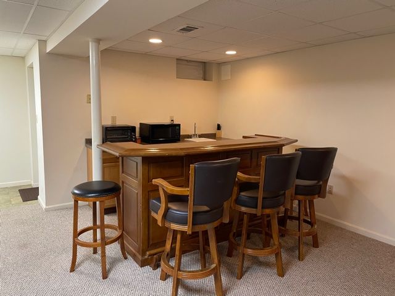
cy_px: 148
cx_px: 198
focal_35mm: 26
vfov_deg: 53.1
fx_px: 297
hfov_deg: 67.3
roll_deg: -0.3
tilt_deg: -7.2
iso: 320
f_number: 1.6
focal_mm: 4.2
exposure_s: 1/59
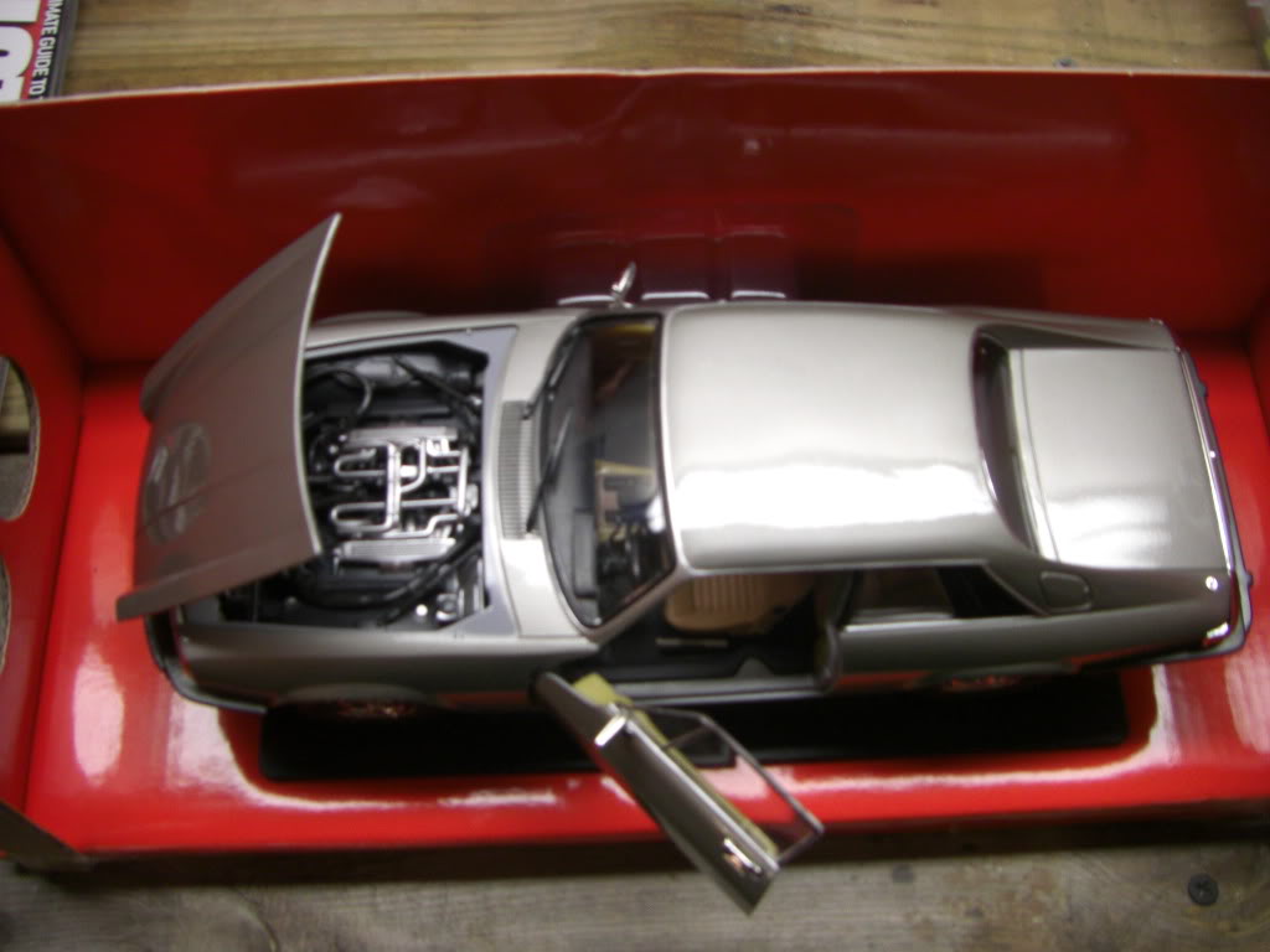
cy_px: 476
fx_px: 1394
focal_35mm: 38
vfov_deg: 37.7
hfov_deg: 49.0
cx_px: 635
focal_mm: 6.3
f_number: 3.4
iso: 200
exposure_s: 1/50
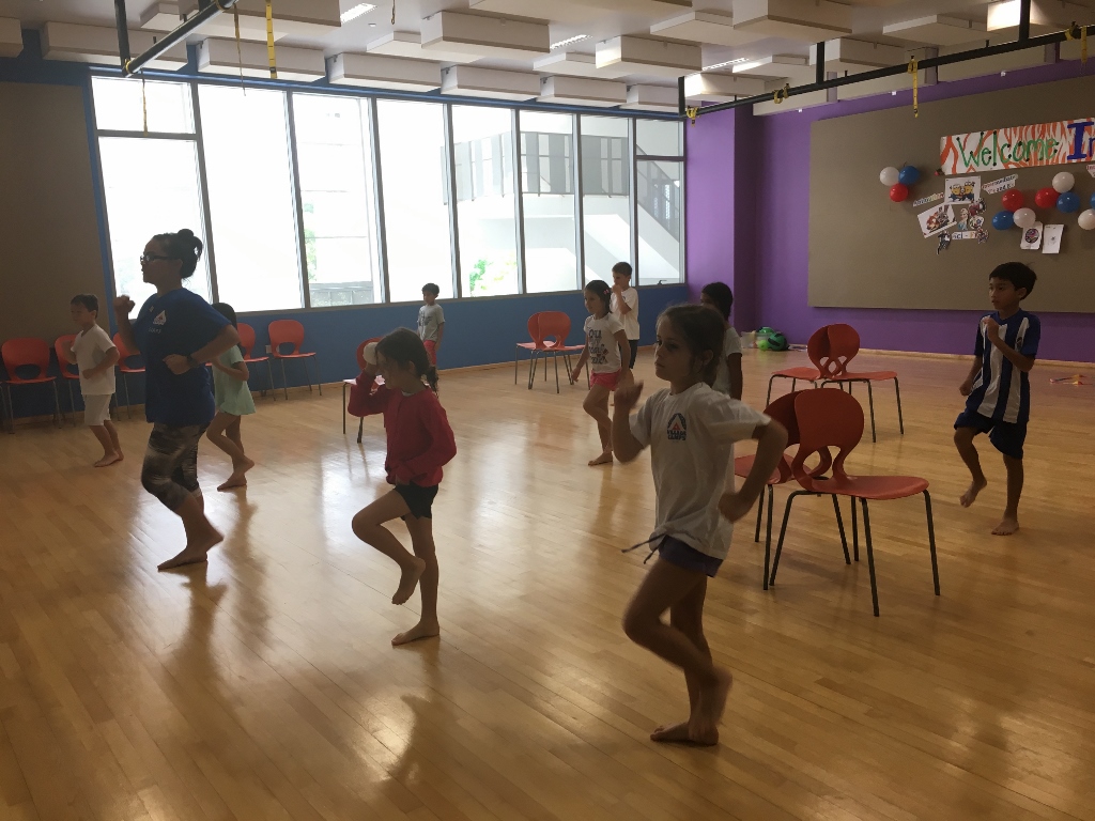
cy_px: 410
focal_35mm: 29
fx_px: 917
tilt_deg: -9.2
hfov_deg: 61.7
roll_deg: +1.9
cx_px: 548
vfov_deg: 48.2
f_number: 2.2
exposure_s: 1/33
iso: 25
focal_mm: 4.15
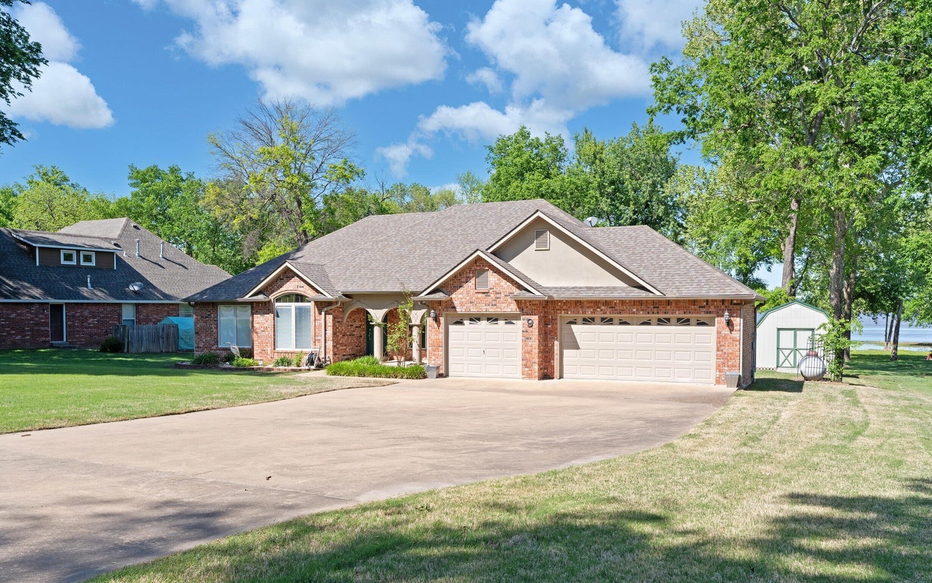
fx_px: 737
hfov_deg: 64.6
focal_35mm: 29
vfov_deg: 43.2
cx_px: 471
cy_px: 304
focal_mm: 28
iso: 200
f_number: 9
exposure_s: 1/160
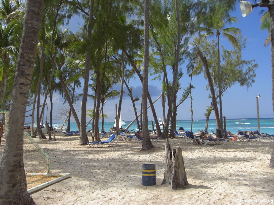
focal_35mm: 38
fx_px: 301
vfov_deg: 37.7
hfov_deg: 49.0
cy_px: 102
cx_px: 137
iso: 64
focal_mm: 6.2
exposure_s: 1/160
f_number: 8
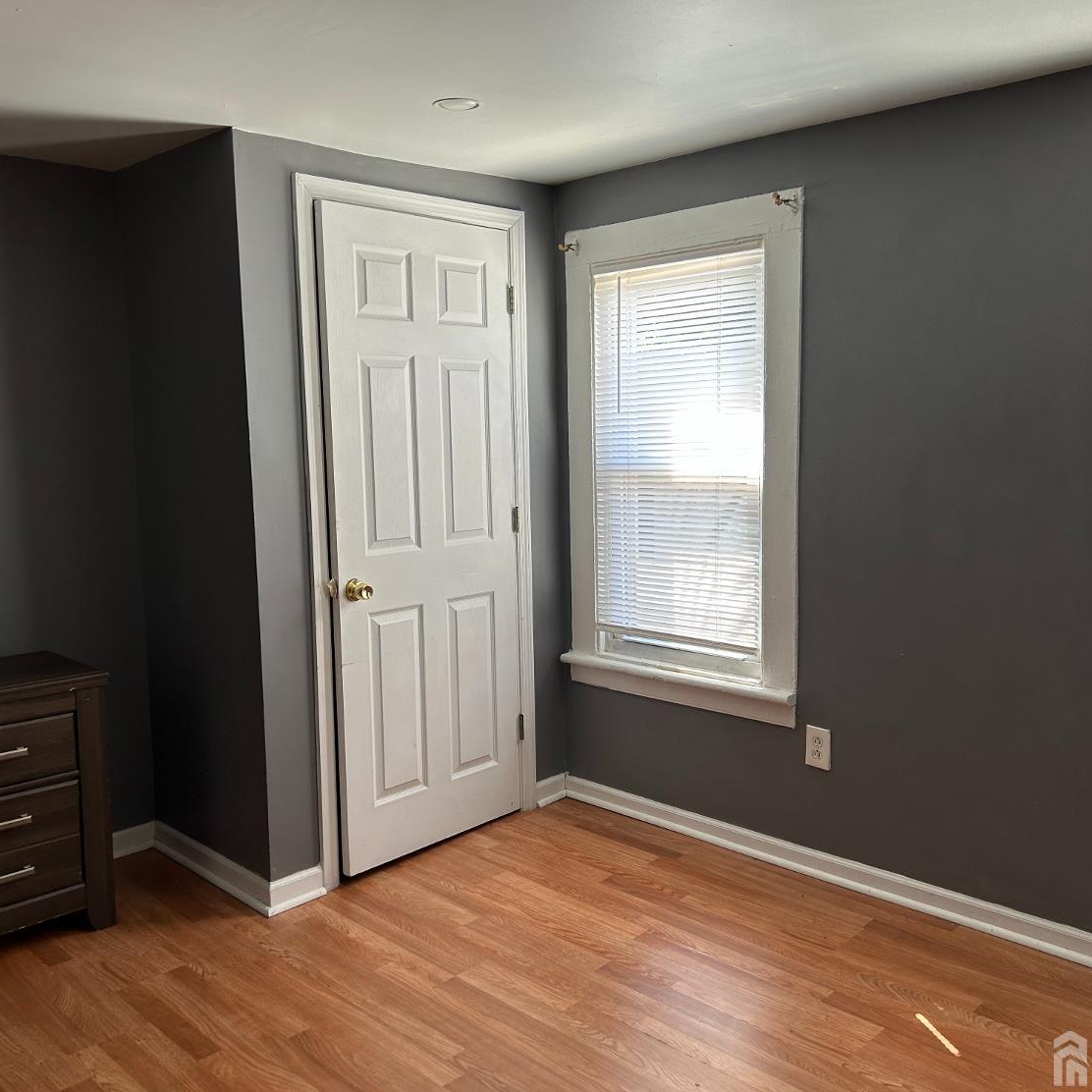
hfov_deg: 52.5
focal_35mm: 31
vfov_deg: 52.5
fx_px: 1106
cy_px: 550
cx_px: 560
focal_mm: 5.7
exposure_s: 1/121
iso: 50
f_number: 1.5
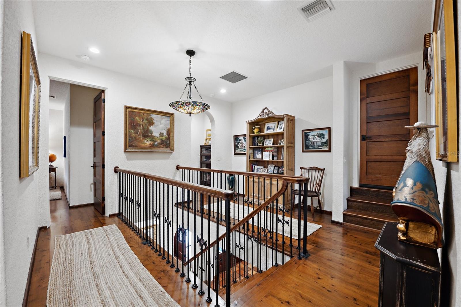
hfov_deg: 104.3
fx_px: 179
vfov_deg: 81.2
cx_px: 230
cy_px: 154
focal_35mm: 14
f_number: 8
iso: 400
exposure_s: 1/3.33
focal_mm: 14
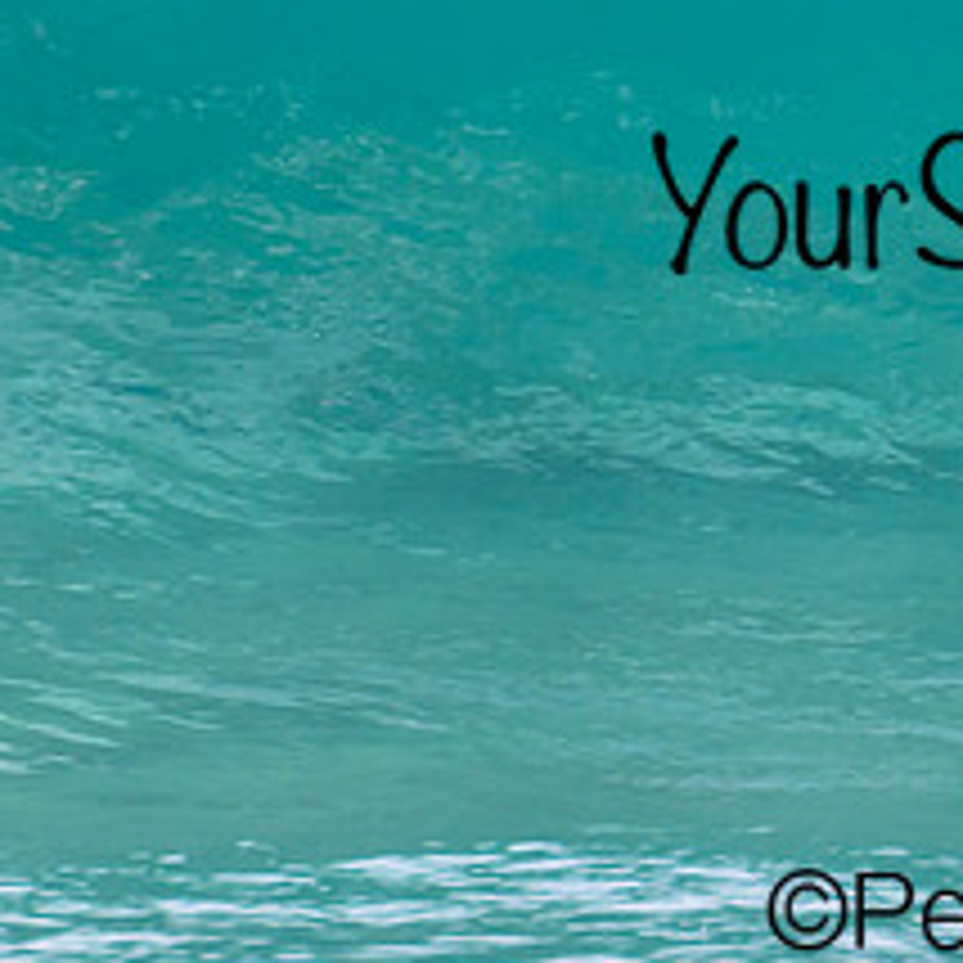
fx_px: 79283
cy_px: 184
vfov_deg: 0.7
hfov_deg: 0.7
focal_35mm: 2519
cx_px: 1596
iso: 1250
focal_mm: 800
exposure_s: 1/2000
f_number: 11
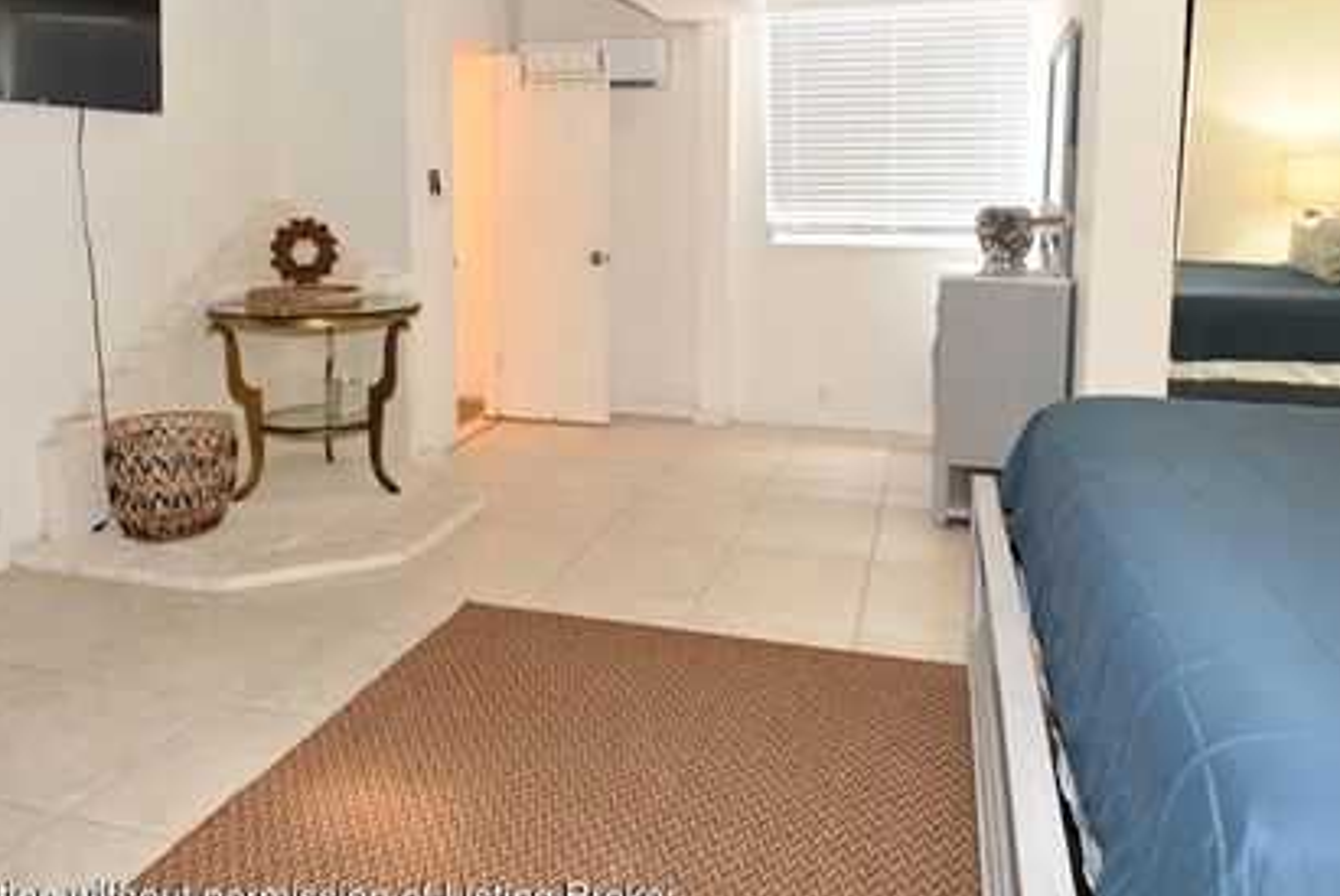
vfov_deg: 45.4
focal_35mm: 28
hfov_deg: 65.3
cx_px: 610
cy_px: 266
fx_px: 1043
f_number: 4
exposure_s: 1/60
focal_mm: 12
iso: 900
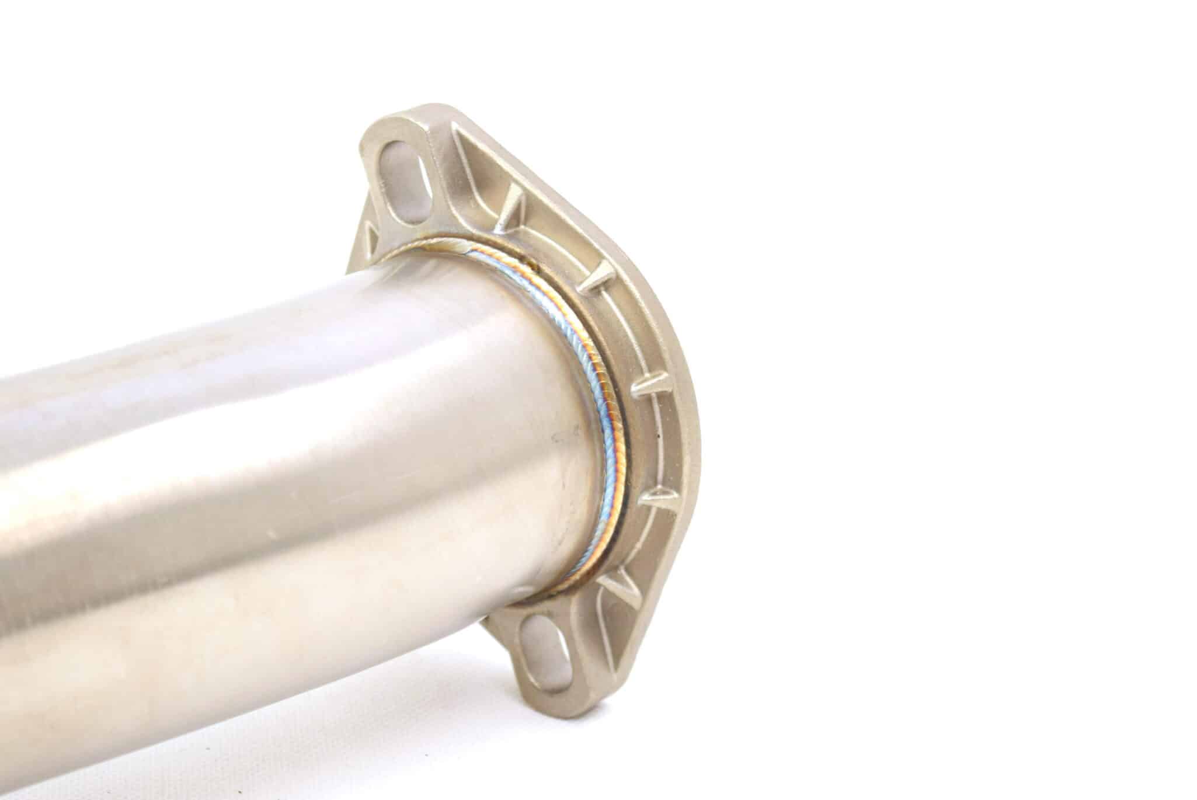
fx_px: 2595
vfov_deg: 17.5
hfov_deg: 26.0
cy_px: 400
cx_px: 598
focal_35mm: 78
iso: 400
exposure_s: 1/80
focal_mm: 52
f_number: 5.6
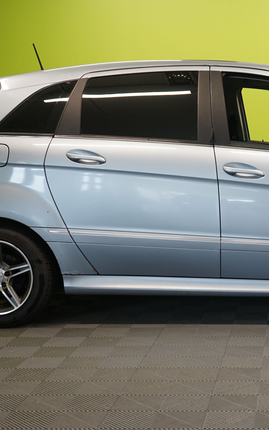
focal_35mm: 64
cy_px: 225
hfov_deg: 19.8
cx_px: 260
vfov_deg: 32.0
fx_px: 751
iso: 800
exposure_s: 1/30
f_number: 4.5
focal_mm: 38
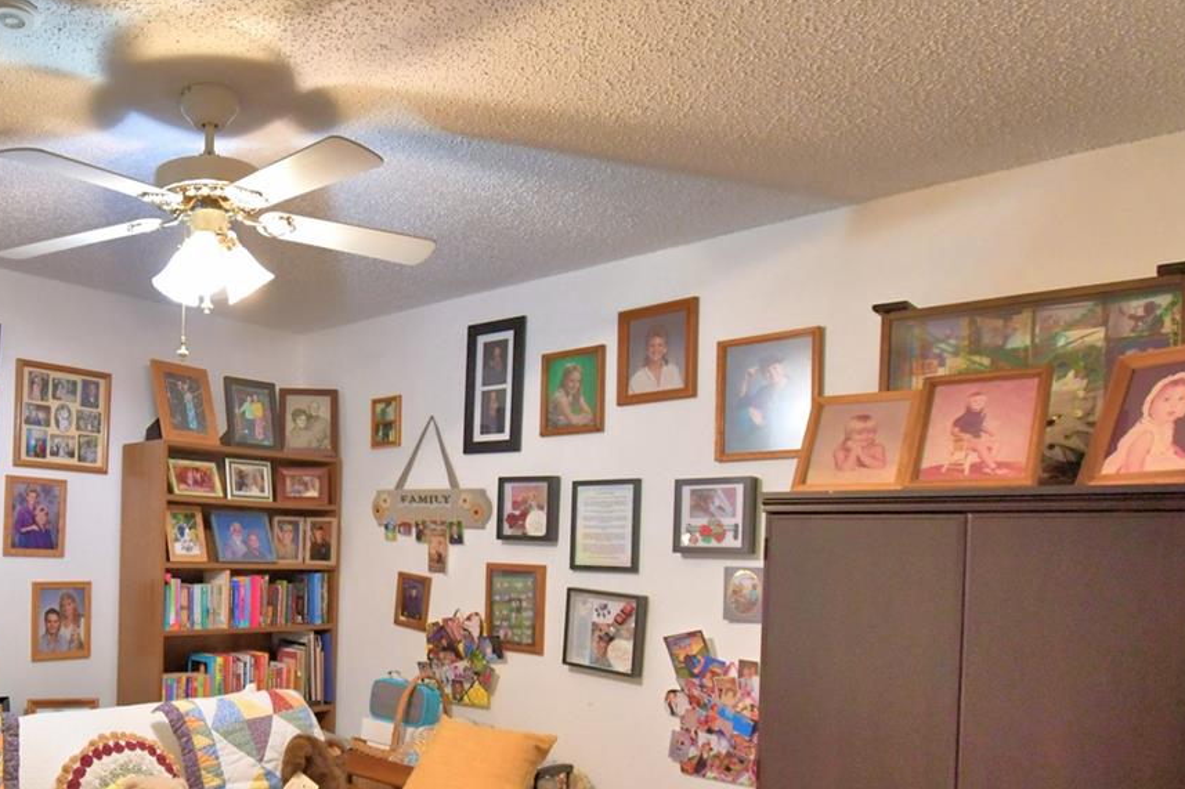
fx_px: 921
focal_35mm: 28
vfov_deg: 45.4
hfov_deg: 61.1
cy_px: 553
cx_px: 270
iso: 1000
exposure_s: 1/30
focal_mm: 10
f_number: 4.5
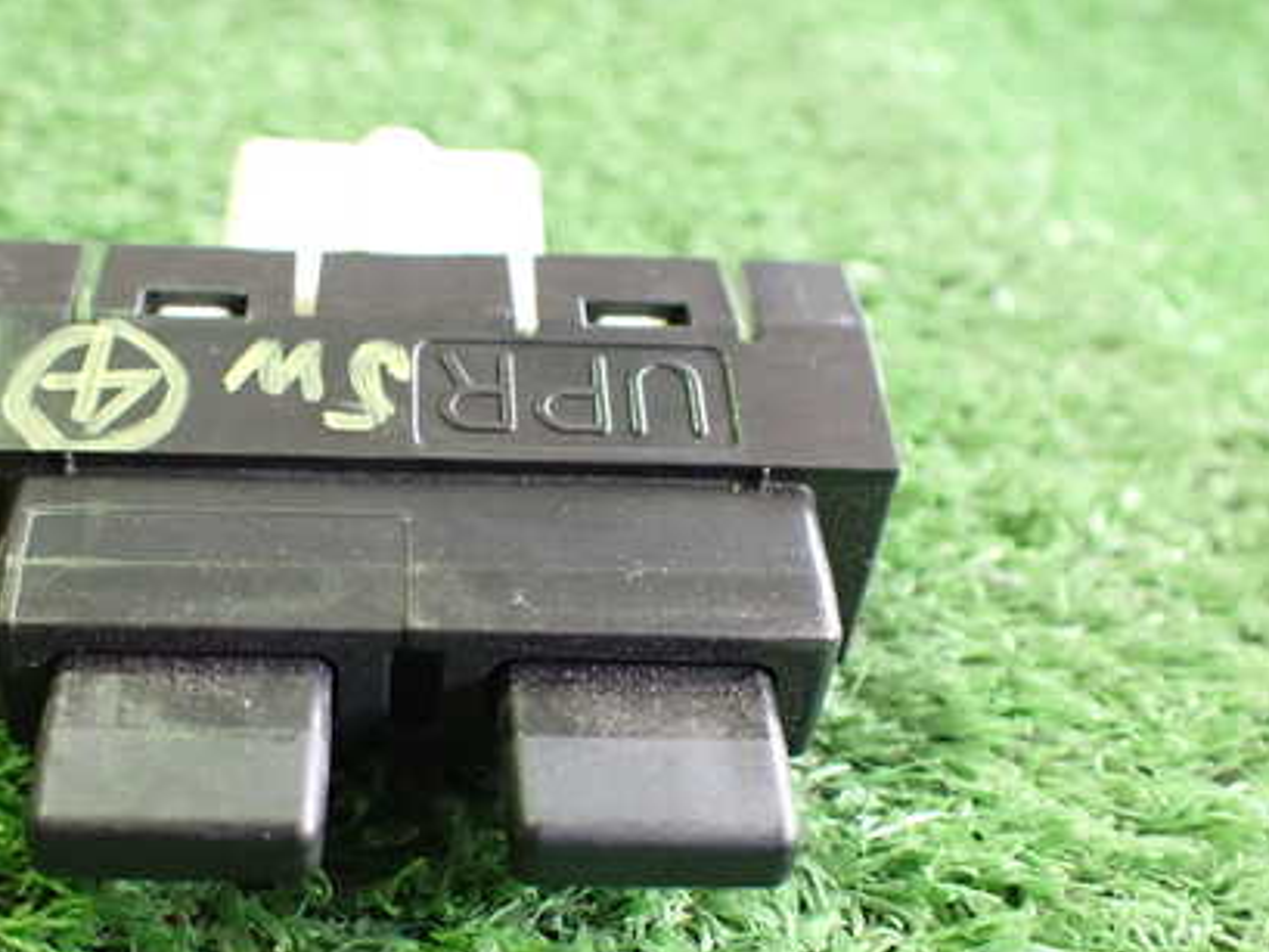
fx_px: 1613
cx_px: 431
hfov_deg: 42.4
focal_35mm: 44
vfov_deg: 32.8
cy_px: 546
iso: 800
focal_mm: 5.4
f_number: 2.3
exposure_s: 1/40
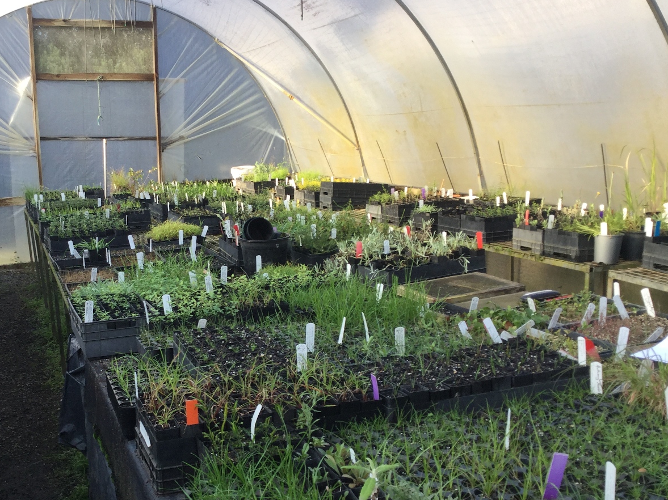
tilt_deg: -11.6
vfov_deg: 33.4
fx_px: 830
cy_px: 316
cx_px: 211
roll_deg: -0.8
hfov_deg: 43.1
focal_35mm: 43
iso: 25
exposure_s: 1/119
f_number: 2.4
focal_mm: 3.3
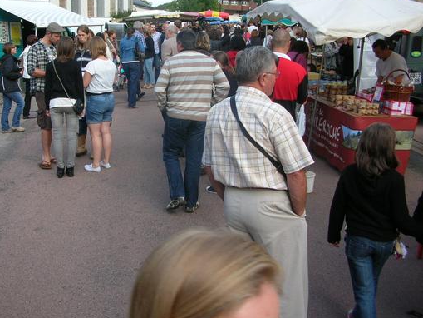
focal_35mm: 44
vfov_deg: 32.8
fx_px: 538
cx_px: 170
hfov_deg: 42.7
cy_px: 134
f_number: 2.8
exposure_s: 1/203
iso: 50
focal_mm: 5.8
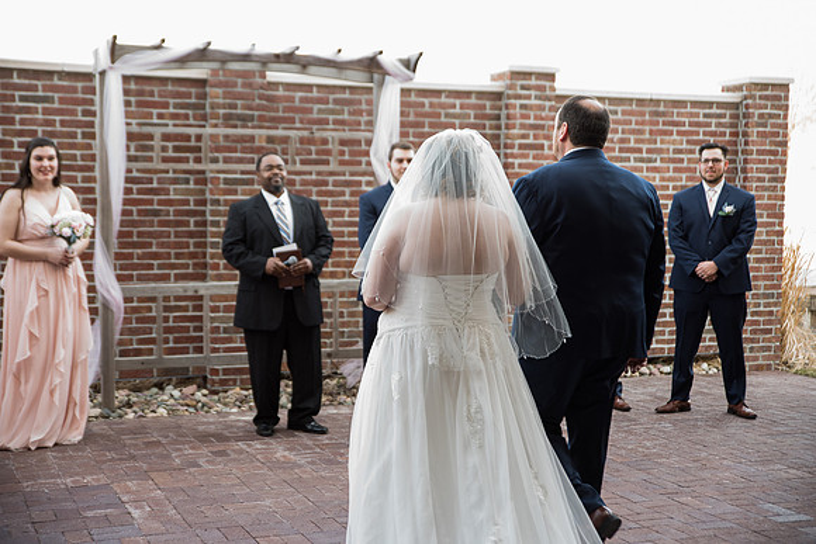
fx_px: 1247
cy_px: 272
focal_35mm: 55
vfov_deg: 24.6
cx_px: 408
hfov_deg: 36.2
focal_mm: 55
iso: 500
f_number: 2.8
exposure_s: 1/200
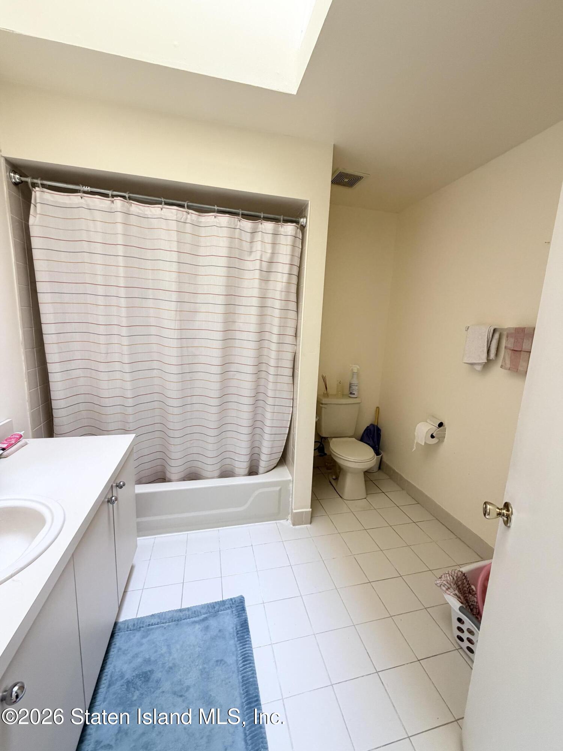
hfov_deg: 85.7
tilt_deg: -8.7
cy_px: 376
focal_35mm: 14
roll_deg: -2.6
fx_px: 304
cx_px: 282
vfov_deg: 102.1
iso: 320
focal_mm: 2.22
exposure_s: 1/120
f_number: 2.2
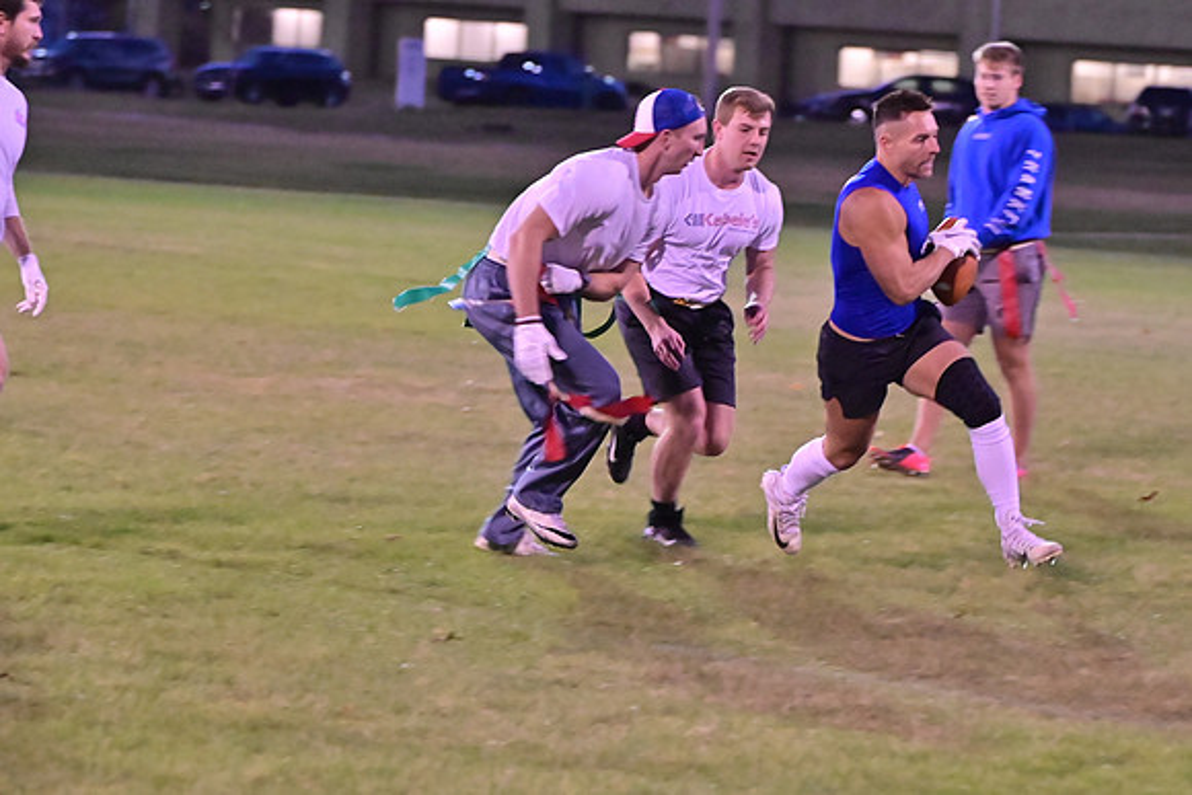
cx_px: 596
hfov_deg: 11.0
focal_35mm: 187
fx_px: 6193
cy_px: 398
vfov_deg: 7.3
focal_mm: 125
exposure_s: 1/320
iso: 6400
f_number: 4
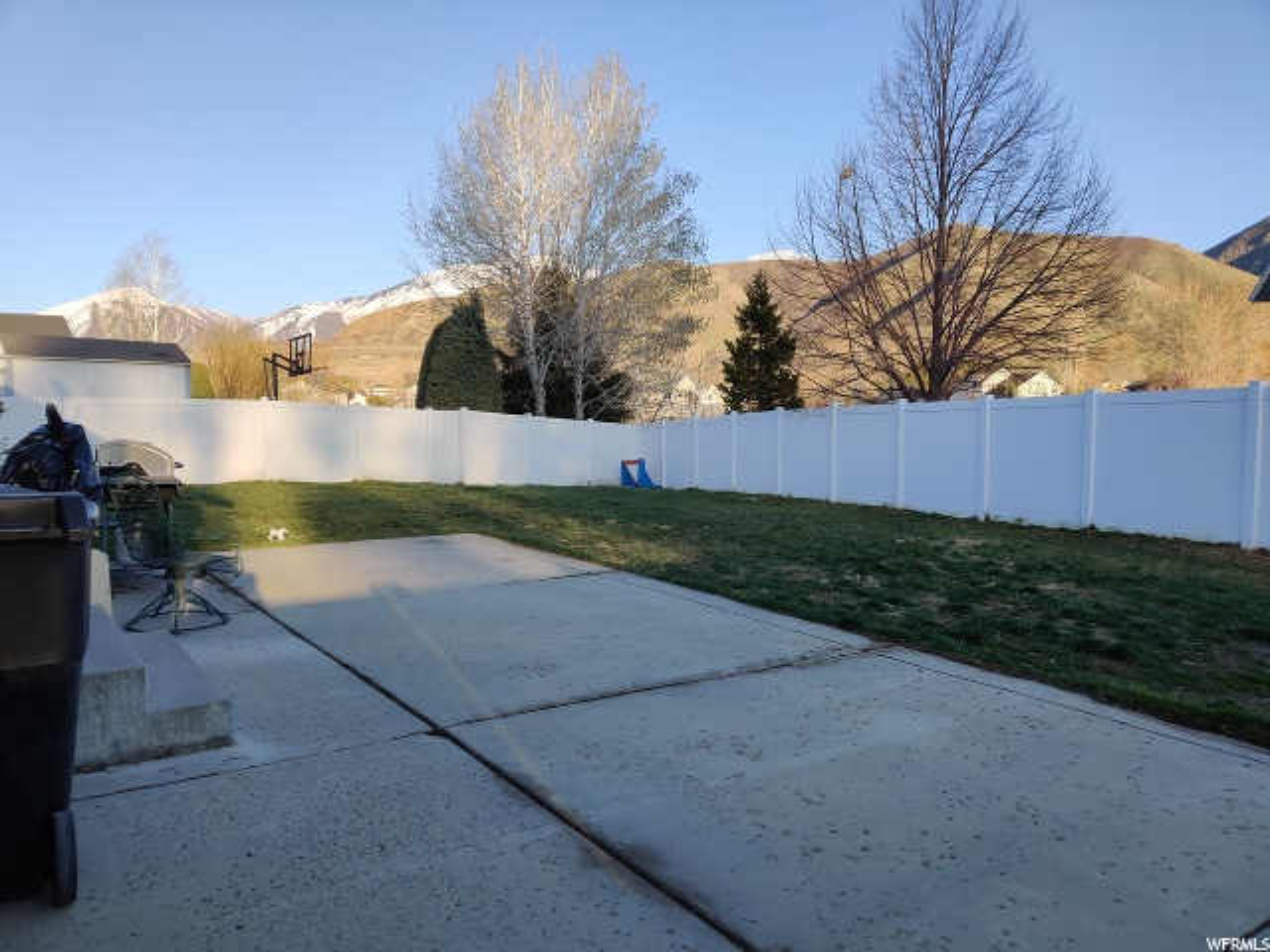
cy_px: 476
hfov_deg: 65.3
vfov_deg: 51.4
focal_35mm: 27
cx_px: 635
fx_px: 991
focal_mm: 4.75
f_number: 1.65
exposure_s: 1/778
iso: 125
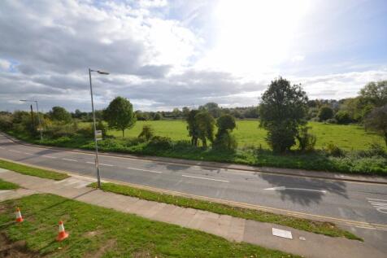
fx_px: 161
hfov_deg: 100.4
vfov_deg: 77.3
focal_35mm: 15
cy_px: 129
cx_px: 194
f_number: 9
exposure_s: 1/320
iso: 100
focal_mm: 10
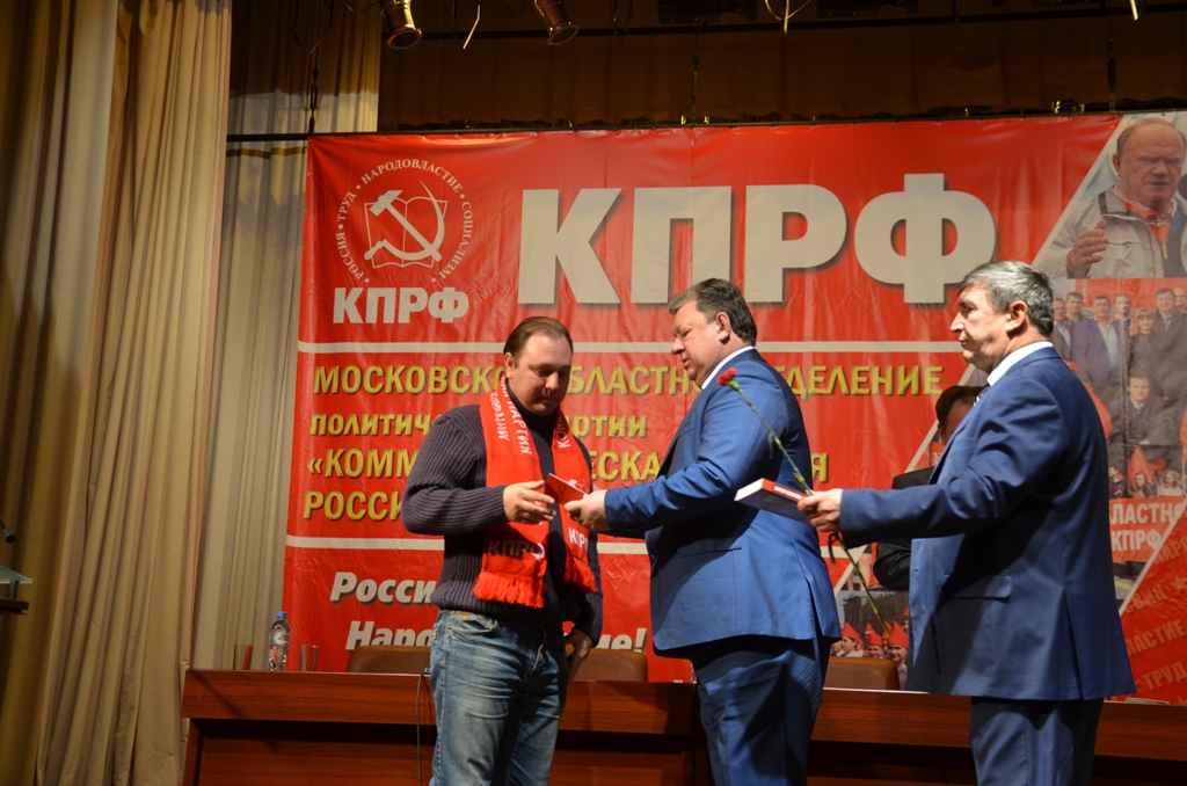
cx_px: 594
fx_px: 1579
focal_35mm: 48
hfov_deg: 41.2
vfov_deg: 27.9
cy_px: 393
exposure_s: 1/60
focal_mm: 32
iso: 500
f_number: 4.2
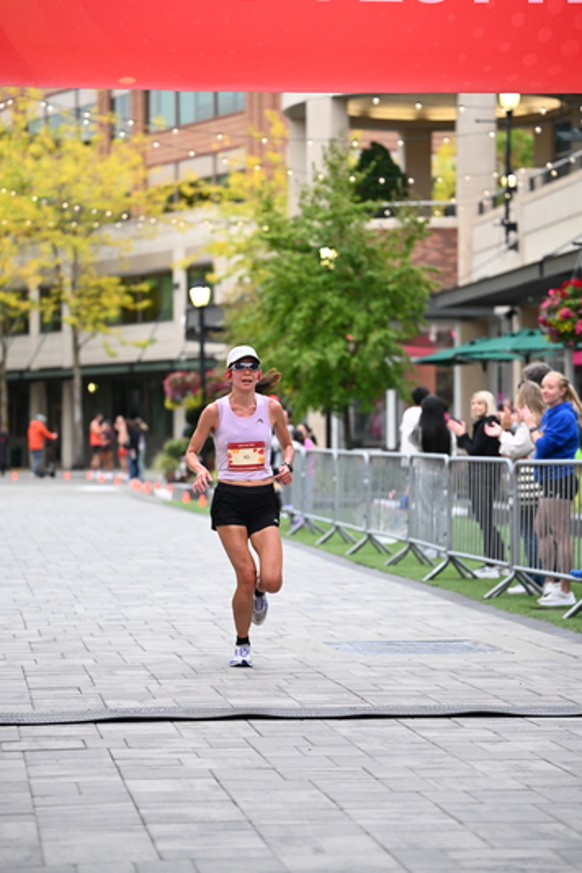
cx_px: 289
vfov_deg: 20.4
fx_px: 2425
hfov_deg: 13.7
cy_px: 428
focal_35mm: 100
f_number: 2.8
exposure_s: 1/1000
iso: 1600
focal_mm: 97
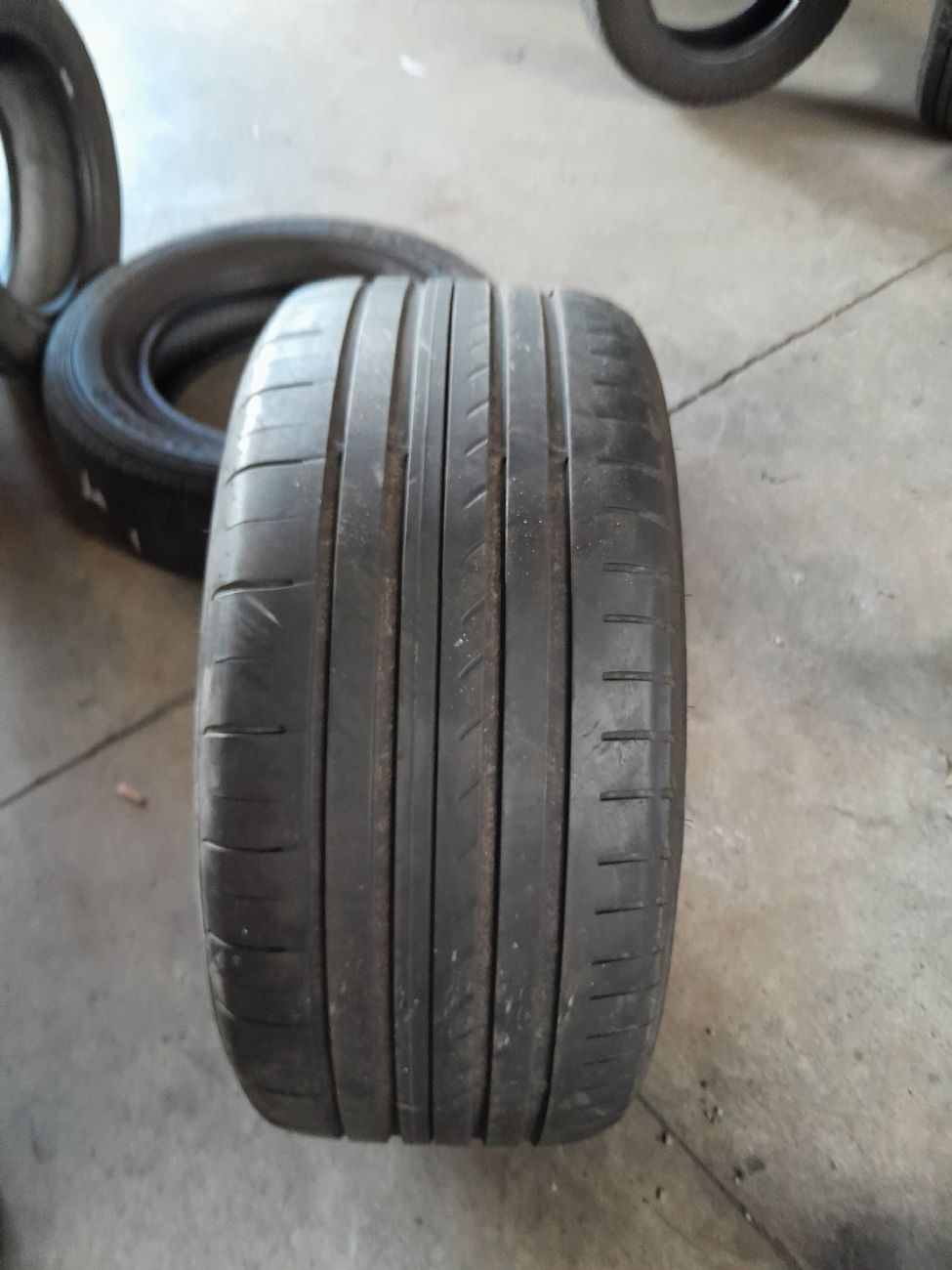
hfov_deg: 53.1
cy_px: 635
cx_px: 476
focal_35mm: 26
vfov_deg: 67.3
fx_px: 953
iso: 400
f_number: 1.8
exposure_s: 1/33
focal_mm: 3.98
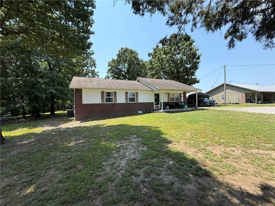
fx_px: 111
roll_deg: +0.4
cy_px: 103
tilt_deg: -0.4
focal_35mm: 14
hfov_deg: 102.1
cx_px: 138
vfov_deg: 85.7
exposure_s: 1/864
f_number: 2.2
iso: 64
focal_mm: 2.22
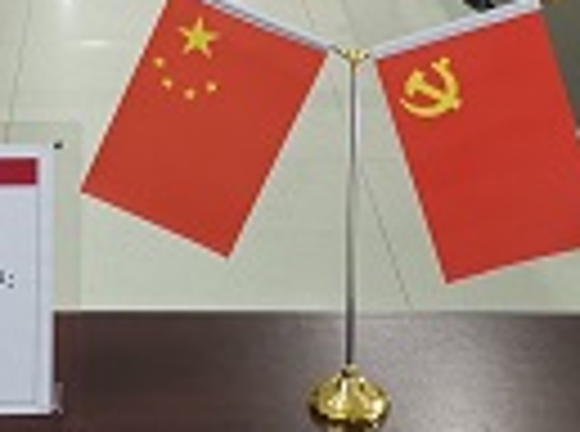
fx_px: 1754
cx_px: 162
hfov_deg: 18.7
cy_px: -268
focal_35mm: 105
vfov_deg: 13.1
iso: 320
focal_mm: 4.75
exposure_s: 1/50
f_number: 1.8
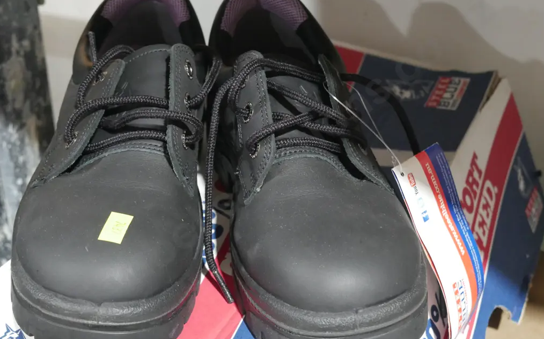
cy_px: 171
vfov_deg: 21.6
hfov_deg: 34.0
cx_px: 270
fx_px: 889
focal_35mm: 60
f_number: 5.3
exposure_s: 1/30
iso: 3200
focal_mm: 28
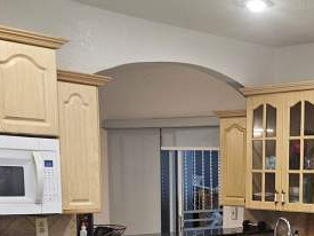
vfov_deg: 20.4
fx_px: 607
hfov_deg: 27.9
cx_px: 281
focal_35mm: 67
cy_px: 289
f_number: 1.8
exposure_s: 1/120
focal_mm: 5.4
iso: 320
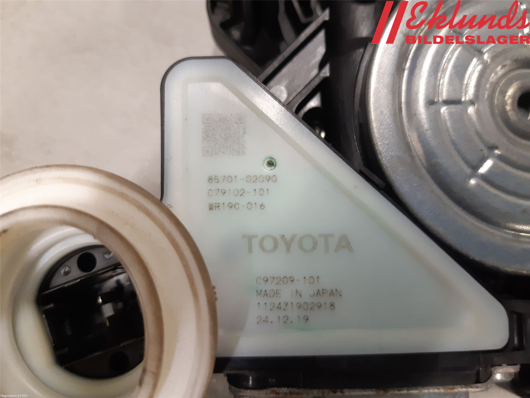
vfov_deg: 53.1
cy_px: 199
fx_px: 398
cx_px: 265
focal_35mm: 26
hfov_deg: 67.3
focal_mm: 3.93
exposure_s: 1/50
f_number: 1.7
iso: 250
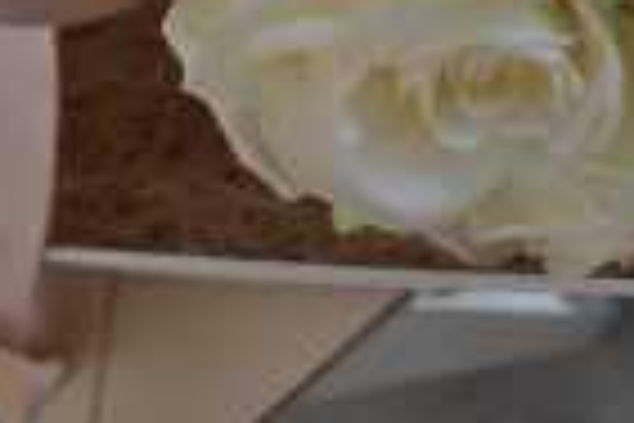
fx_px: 1691
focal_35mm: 96
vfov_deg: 13.0
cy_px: -317
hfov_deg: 21.1
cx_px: 162
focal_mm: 18
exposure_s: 1/60
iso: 220
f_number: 3.5
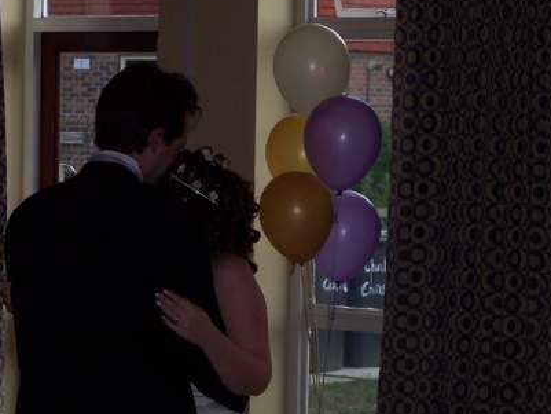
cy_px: 199
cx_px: 143
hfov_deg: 10.8
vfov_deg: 8.2
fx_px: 2898
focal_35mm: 182
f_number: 4.8
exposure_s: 1/90
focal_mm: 24
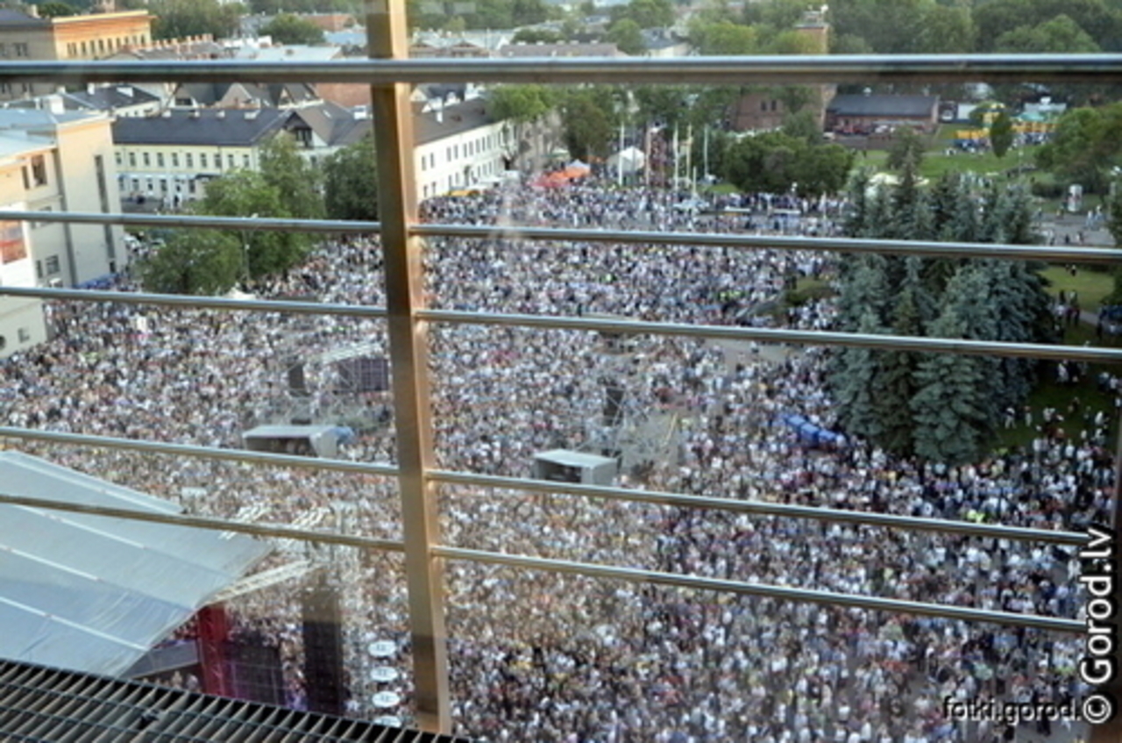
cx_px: 561
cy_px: 372
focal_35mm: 42
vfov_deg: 31.7
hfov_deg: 46.5
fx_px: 1306
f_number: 4
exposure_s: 1/320
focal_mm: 28
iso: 3200
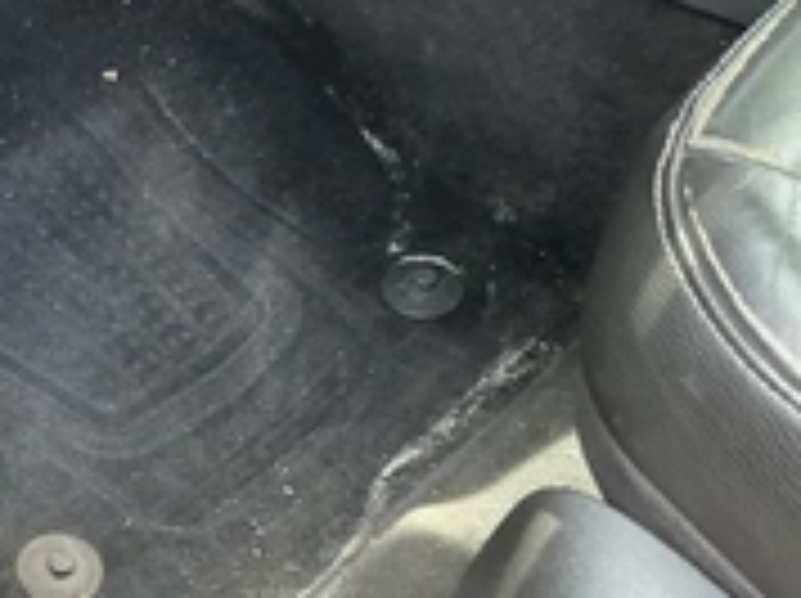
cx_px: -58
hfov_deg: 28.3
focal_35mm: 63
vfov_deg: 22.2
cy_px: 629
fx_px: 1456
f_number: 1.8
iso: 64
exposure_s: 1/122
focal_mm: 3
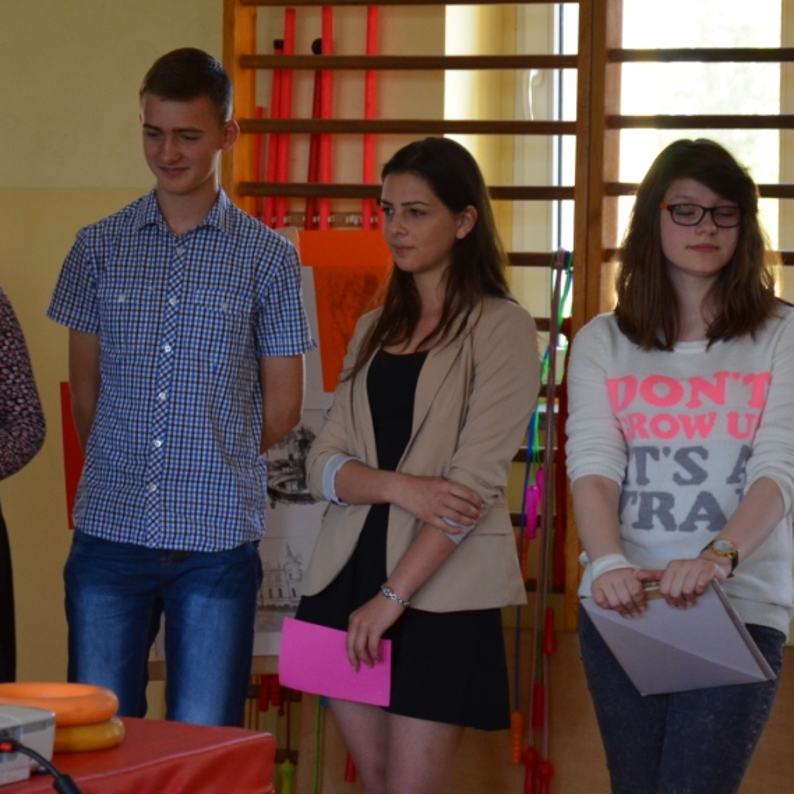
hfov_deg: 11.5
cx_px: 167
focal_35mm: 151
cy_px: 467
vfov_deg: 11.6
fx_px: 3919
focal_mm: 66
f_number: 5.3
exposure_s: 1/60
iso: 720
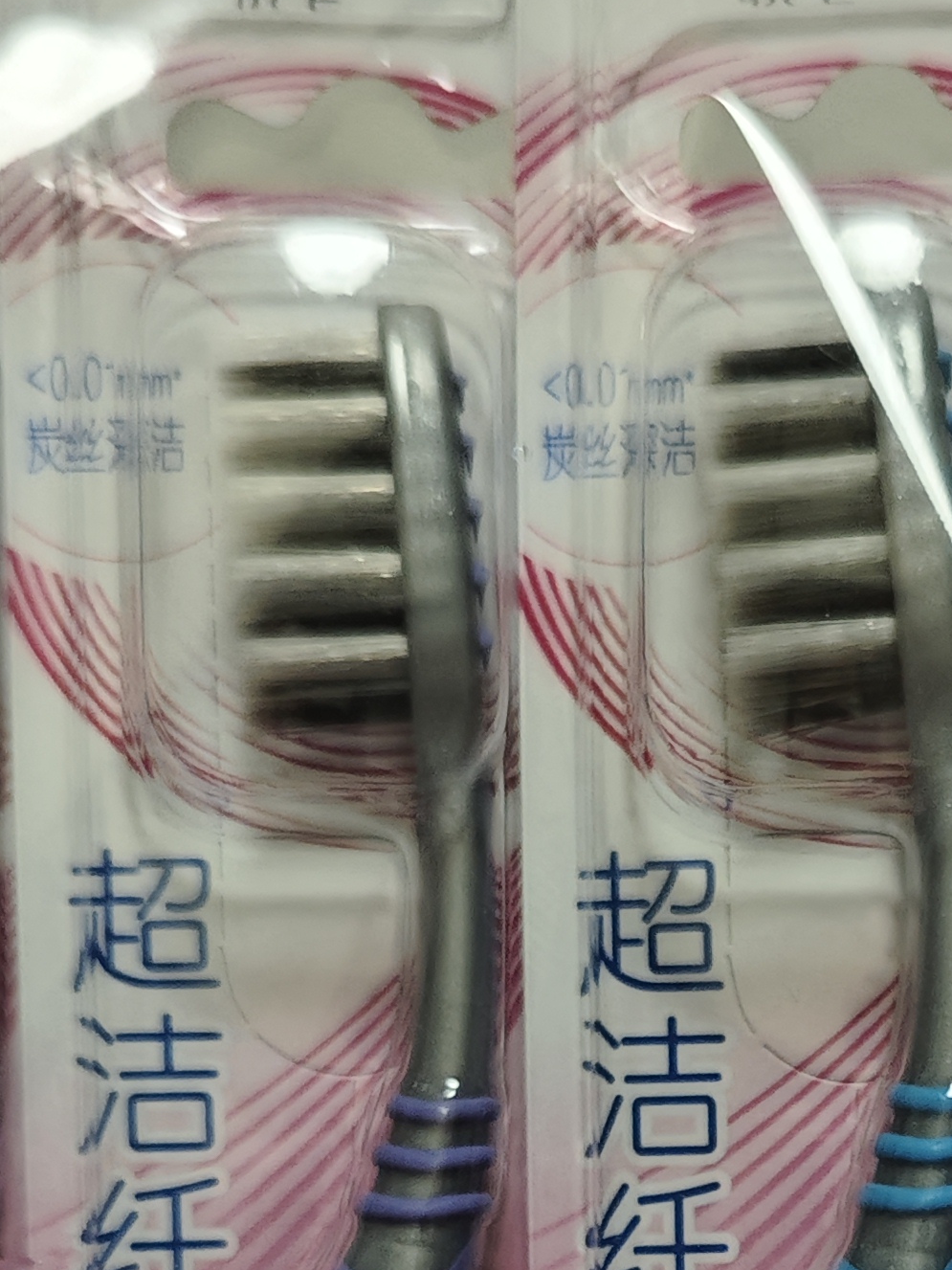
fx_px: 2604
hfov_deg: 20.3
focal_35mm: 71
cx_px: 857
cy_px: 1360
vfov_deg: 25.6
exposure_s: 1/33.4
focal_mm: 6.55
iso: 640
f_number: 1.6
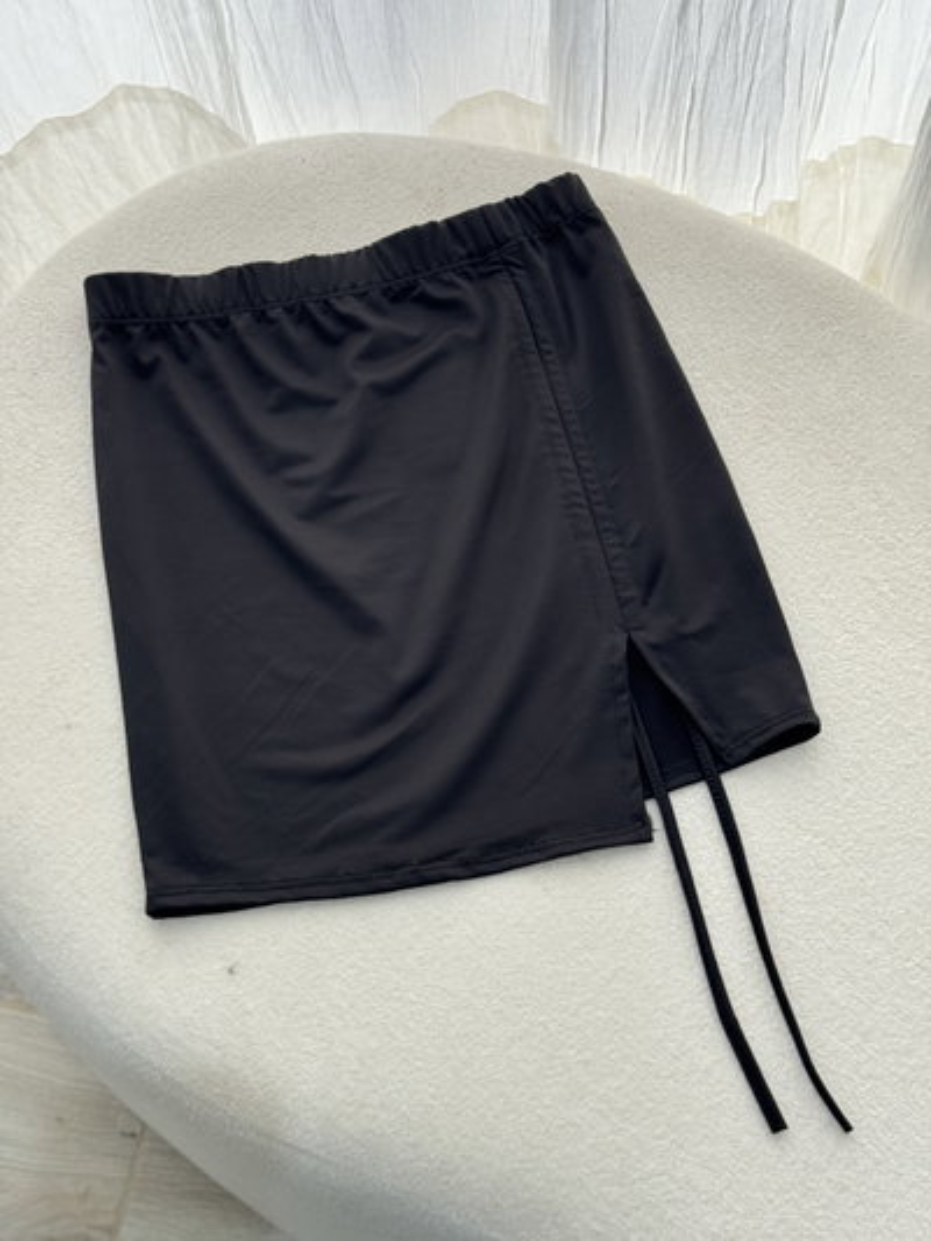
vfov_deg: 39.6
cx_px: 466
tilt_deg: -68.1
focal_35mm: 48
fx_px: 1721
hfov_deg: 30.3
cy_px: 620
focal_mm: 6.76
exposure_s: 1/164
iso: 64
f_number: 1.78
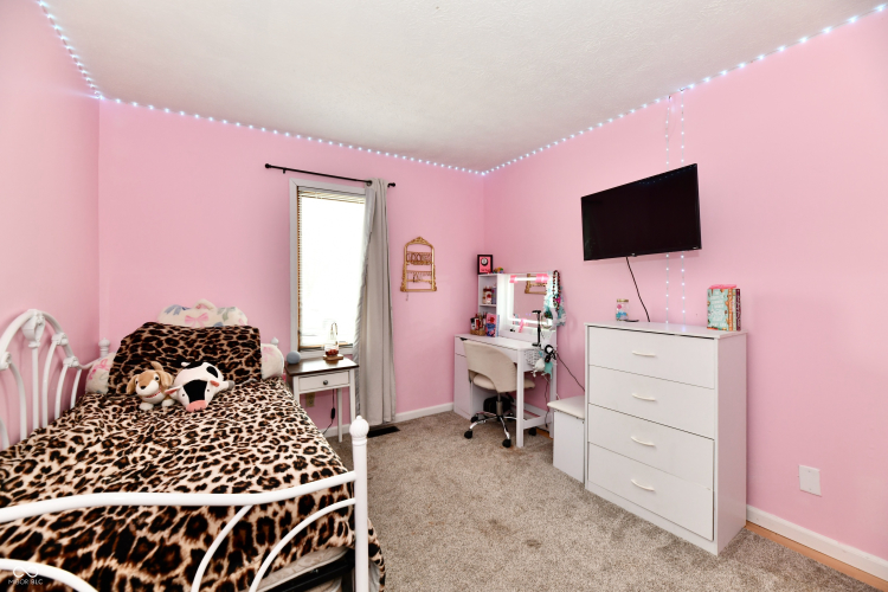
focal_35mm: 14
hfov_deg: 104.3
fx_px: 345
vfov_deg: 81.2
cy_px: 296
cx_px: 444
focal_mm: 14
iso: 640
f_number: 6.3
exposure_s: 1/60
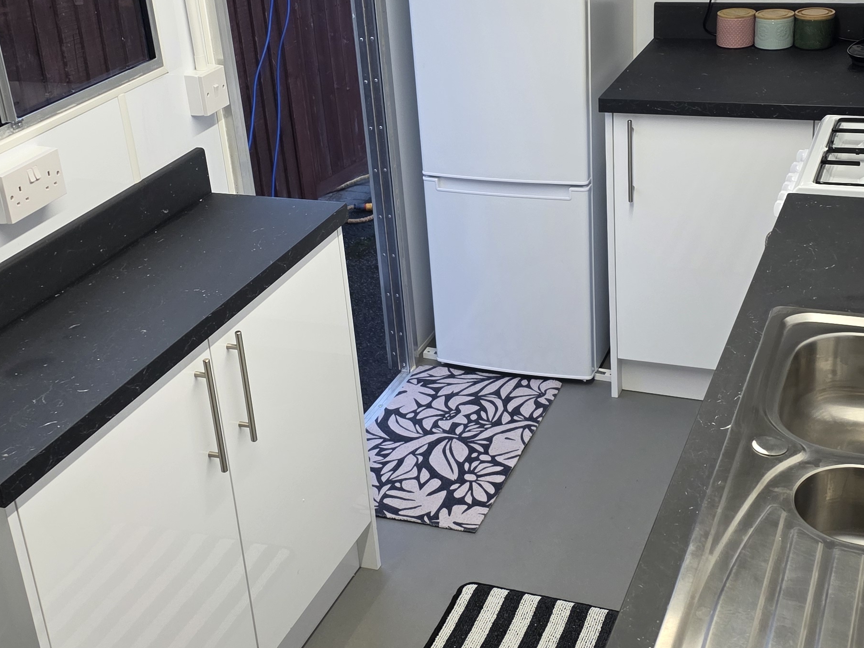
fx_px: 1273
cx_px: 478
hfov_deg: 37.4
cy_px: 270
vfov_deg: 28.5
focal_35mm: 51
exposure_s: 1/180
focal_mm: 6.3
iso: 160
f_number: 1.7
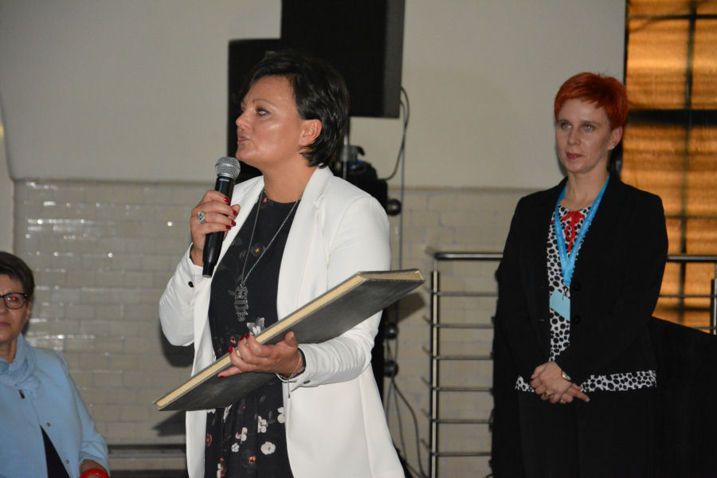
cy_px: 239
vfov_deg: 8.7
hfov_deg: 13.0
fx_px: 3137
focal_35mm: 158
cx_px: 358
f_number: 5.6
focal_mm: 105
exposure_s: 1/60
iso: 3200
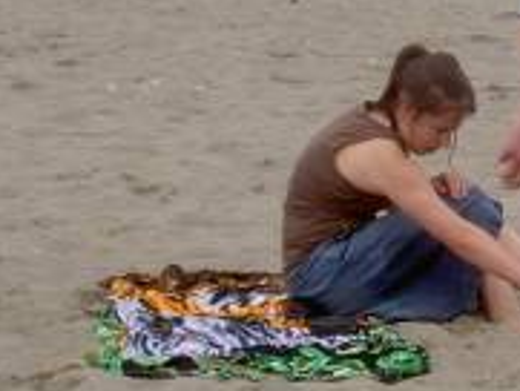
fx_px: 2736
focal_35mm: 182
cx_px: 758
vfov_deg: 8.2
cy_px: 106
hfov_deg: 10.5
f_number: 5.5
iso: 100
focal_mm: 11.3
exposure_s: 1/250
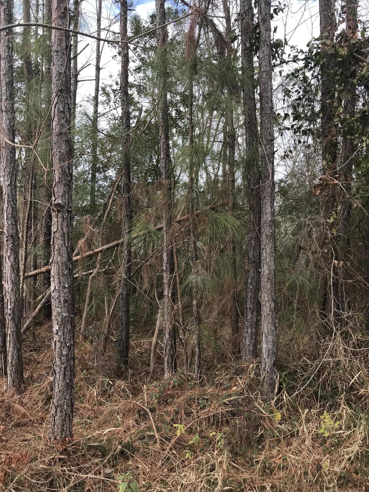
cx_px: 184
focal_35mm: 28
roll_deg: -0.2
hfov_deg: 49.7
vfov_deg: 63.4
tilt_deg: -1.7
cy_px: 246
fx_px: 398
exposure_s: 1/674
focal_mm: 3.99
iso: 20
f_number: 1.8
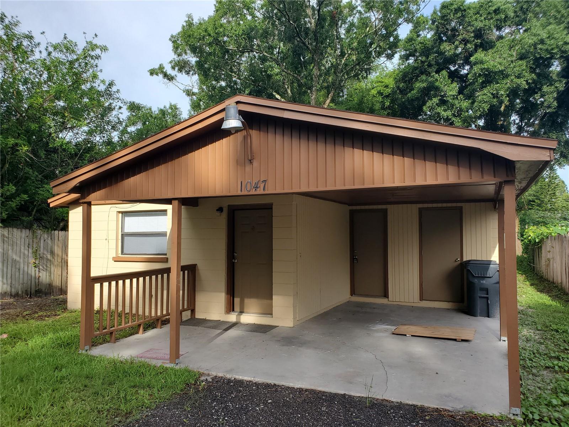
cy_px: 214
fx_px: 427
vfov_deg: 53.1
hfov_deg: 67.3
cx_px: 284
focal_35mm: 26
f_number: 2.4
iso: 50
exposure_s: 1/758
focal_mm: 4.3
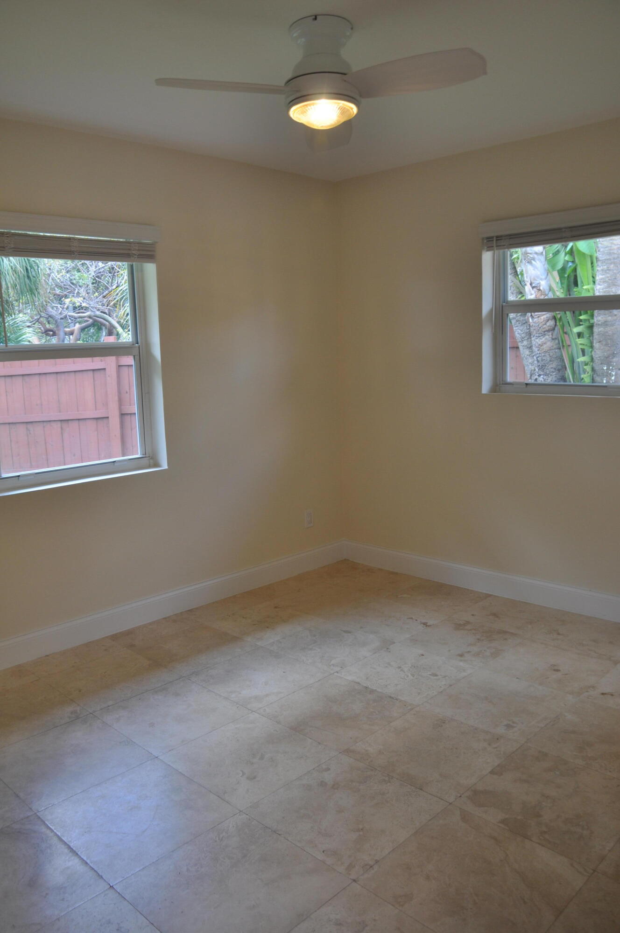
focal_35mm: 27
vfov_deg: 67.4
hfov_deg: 47.8
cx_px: 310
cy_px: 466
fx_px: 699
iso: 200
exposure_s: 1/30
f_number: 5.6
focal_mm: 18
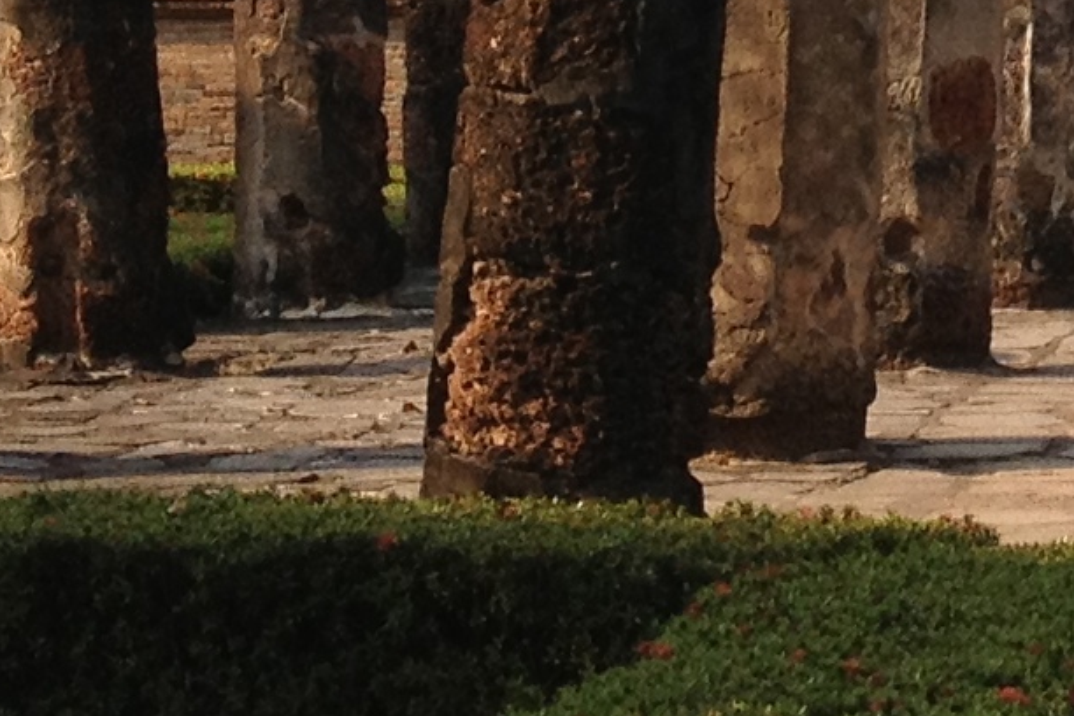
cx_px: 1609
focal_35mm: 194
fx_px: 5787
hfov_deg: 10.3
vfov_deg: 6.9
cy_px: -567
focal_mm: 4.28
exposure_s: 1/1104
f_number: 2.4
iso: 50
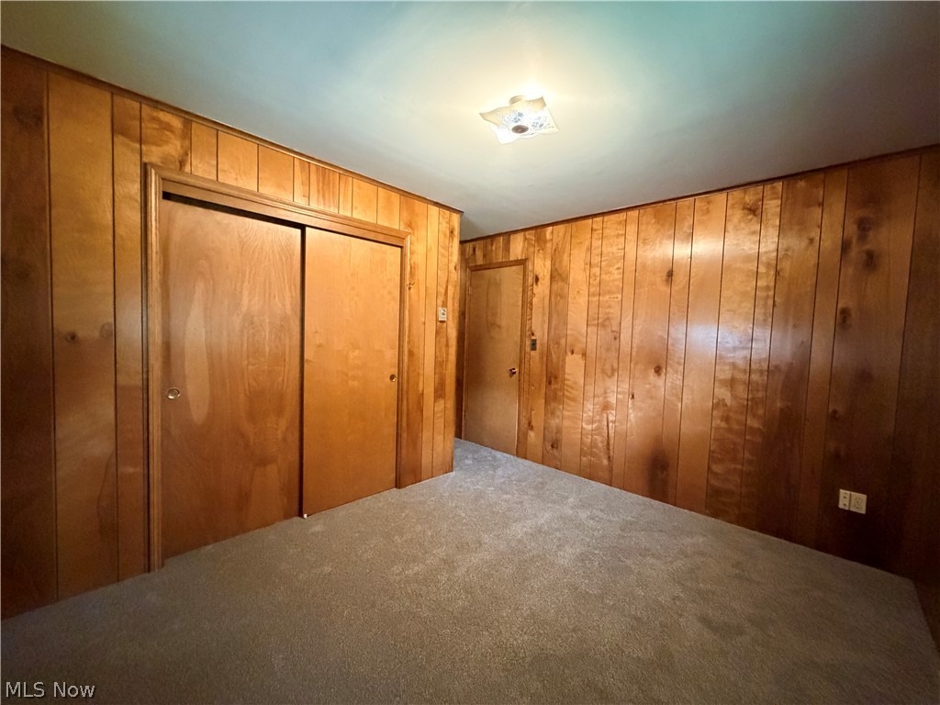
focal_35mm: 14
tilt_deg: -4.6
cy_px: 352
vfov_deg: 85.7
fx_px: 380
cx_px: 470
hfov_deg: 102.1
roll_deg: -1.4
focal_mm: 2.22
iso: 1250
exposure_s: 1/60
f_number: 2.2
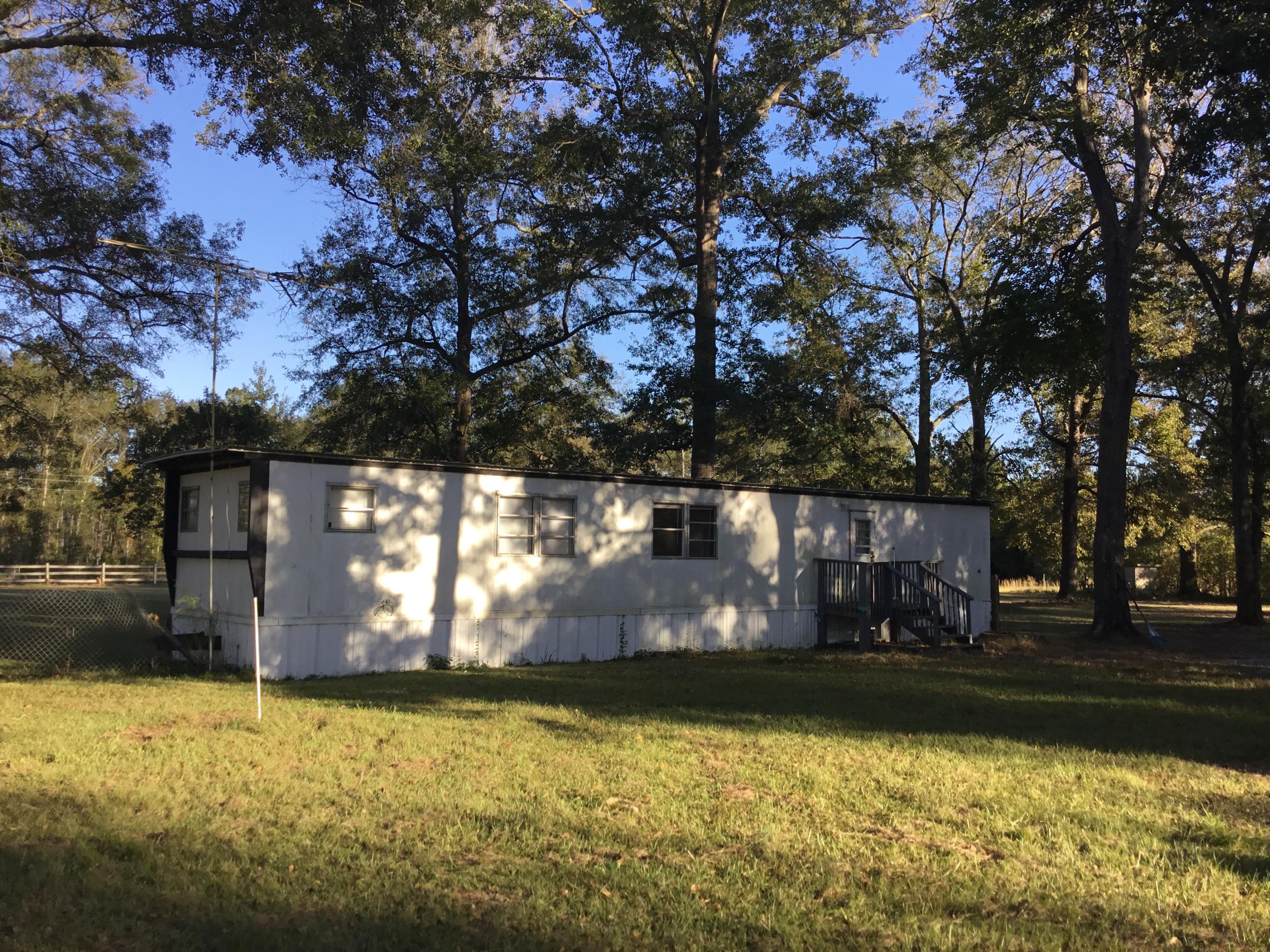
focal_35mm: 31
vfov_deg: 45.4
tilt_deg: +3.8
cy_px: 476
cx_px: 635
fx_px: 1137
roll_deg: -0.6
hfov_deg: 58.4
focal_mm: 3.3
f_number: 2.4
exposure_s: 1/443
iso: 25
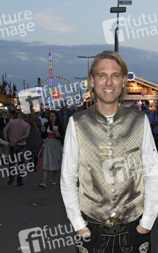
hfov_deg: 29.2
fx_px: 303
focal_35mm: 44
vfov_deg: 45.2
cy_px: 132
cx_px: 75
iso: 1600
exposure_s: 1/160
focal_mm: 26
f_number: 9
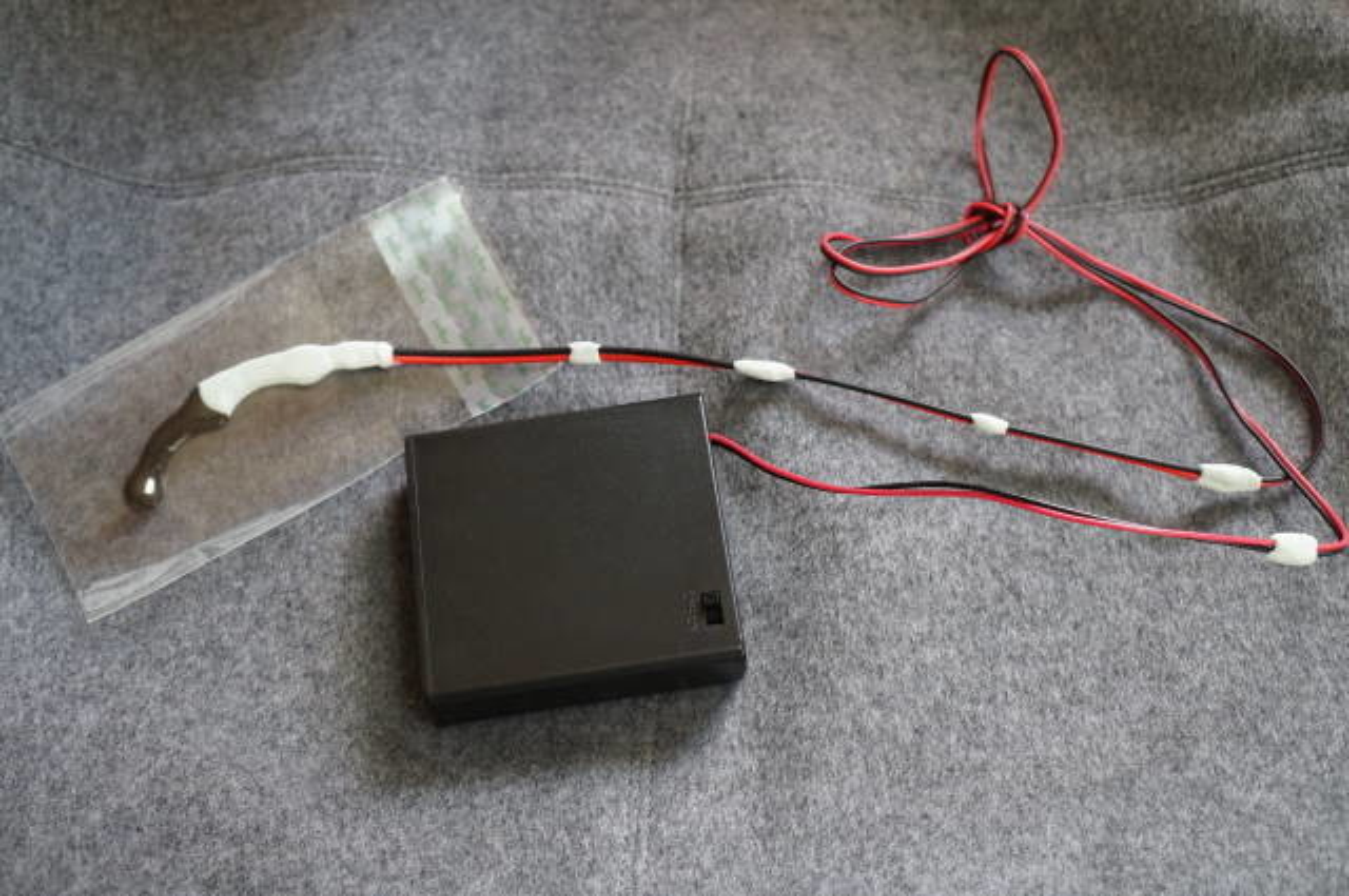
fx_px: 1684
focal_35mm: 45
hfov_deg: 43.7
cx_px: 674
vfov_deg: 29.8
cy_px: 448
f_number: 4.5
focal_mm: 30
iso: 1600
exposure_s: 1/80
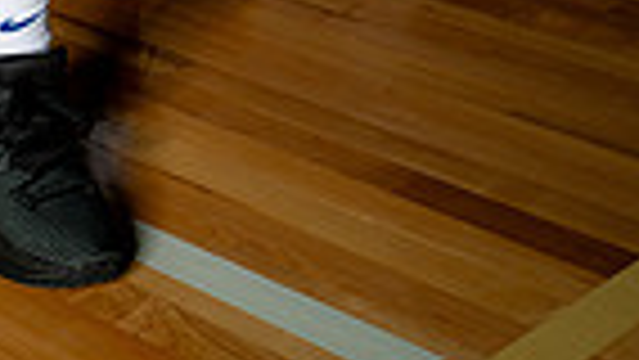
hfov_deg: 18.3
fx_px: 1966
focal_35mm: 116
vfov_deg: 8.9
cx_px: 130
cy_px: -639
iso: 250
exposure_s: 1/500
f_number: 8
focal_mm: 35
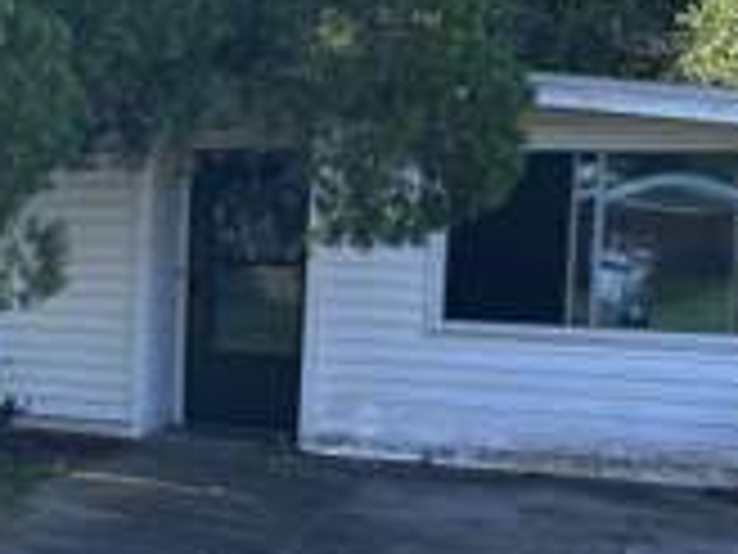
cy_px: 277
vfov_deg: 19.4
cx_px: -274
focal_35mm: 76
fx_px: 1620
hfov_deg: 22.4
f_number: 1.5
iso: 50
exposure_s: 1/662
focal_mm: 5.7
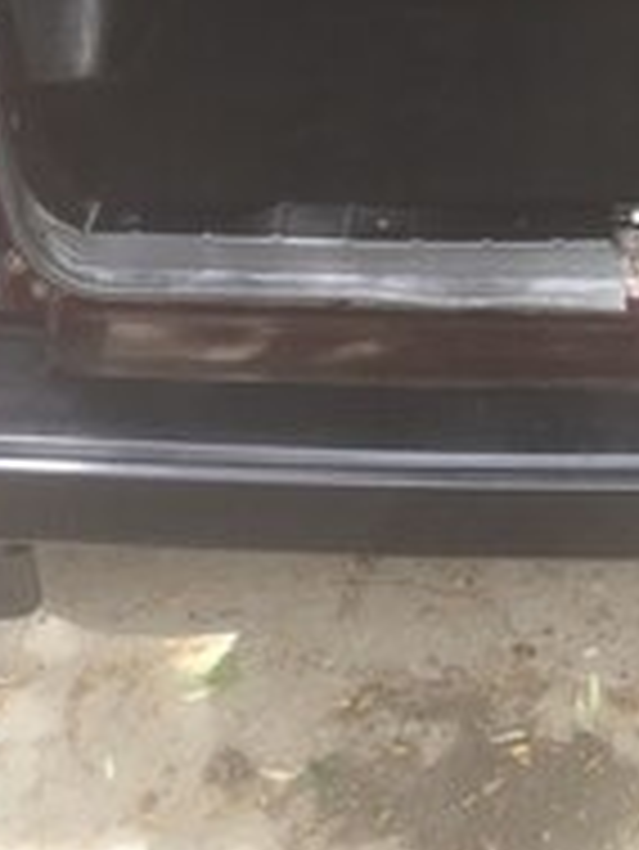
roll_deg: -2.3
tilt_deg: -20.7
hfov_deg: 18.9
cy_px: -229
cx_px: 630
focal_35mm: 76
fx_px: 1868
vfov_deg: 23.0
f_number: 2.2
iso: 40
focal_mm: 4.15
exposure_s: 1/50
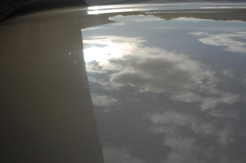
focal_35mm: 82
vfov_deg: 16.5
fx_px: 563
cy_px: 82
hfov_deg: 24.6
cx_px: 123
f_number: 9
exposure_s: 1/320
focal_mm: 55
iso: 200
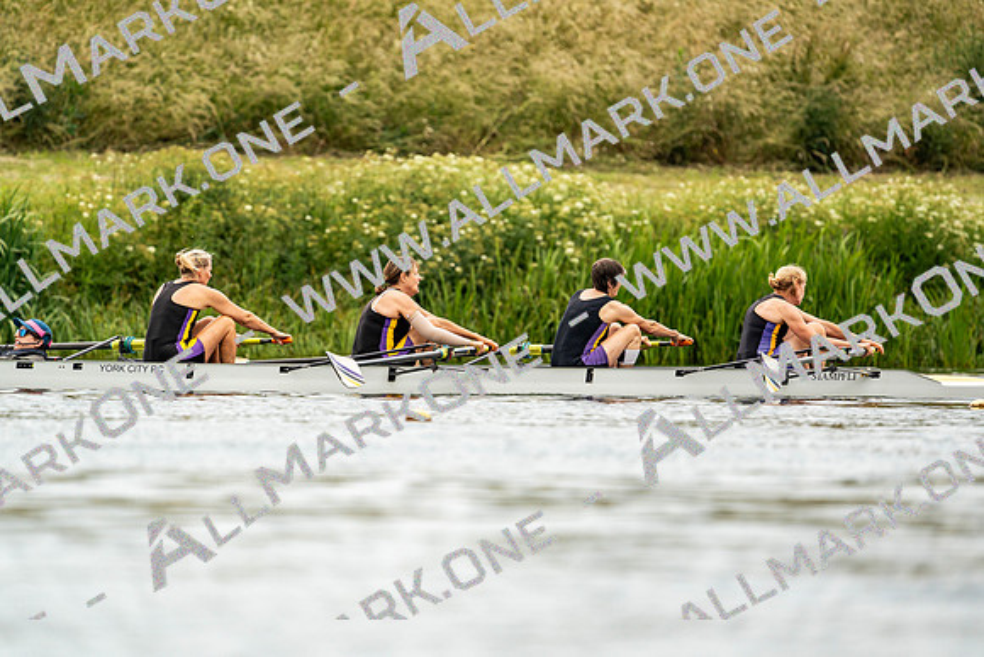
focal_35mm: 565
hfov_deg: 3.6
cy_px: 328
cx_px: 492
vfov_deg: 2.4
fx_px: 15446
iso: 500
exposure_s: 1/2000
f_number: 6.3
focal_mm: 565
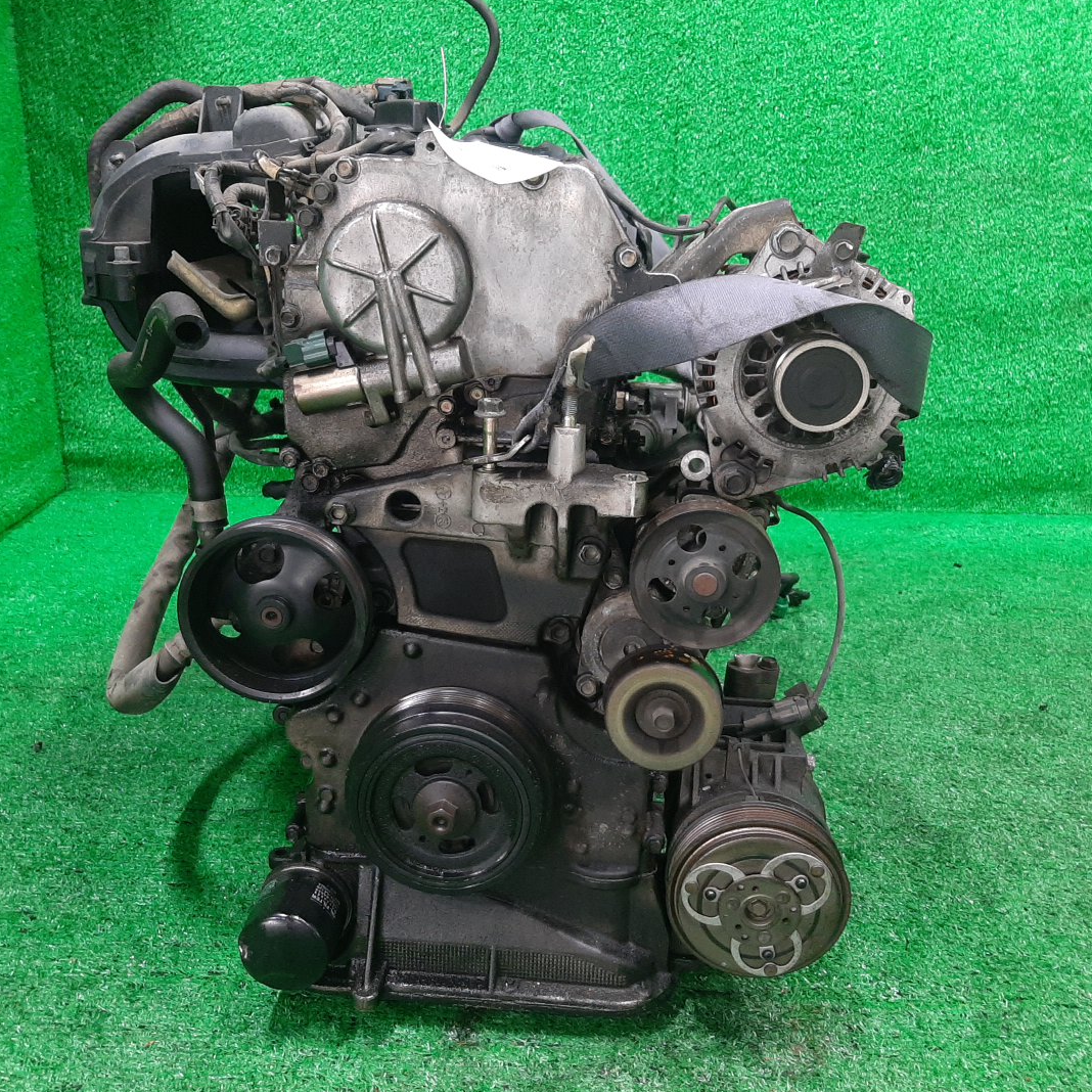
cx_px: 519
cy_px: 544
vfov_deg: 52.5
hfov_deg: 52.5
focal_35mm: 31
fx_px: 1106
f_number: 1.7
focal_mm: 3.93
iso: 210
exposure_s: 1/50
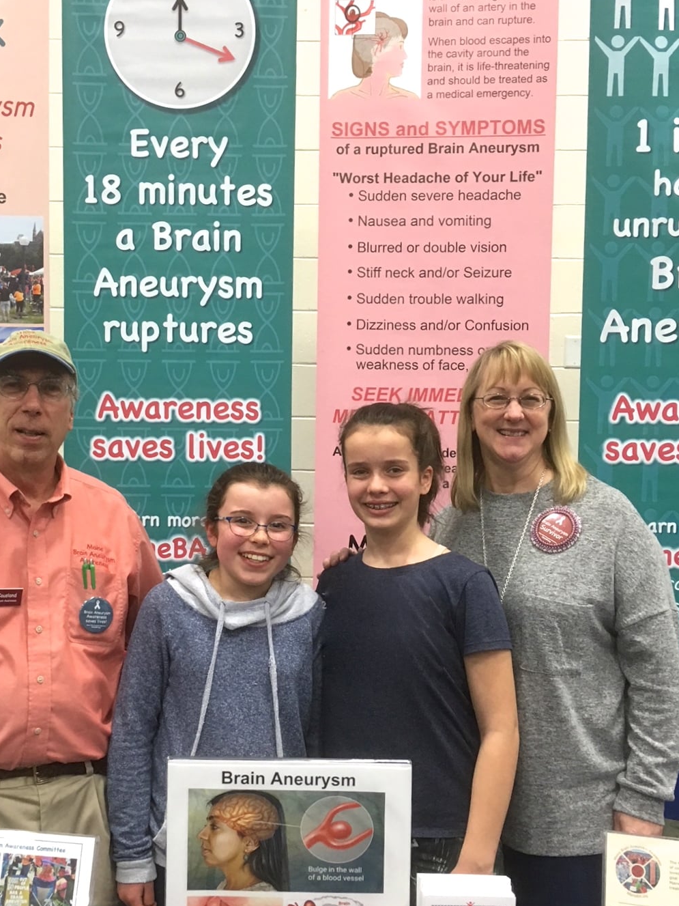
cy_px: 556
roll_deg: -1.6
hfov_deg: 35.9
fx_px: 1046
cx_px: 287
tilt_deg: -1.1
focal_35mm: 40
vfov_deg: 46.5
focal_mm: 4.15
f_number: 2.2
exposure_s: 1/30
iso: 80
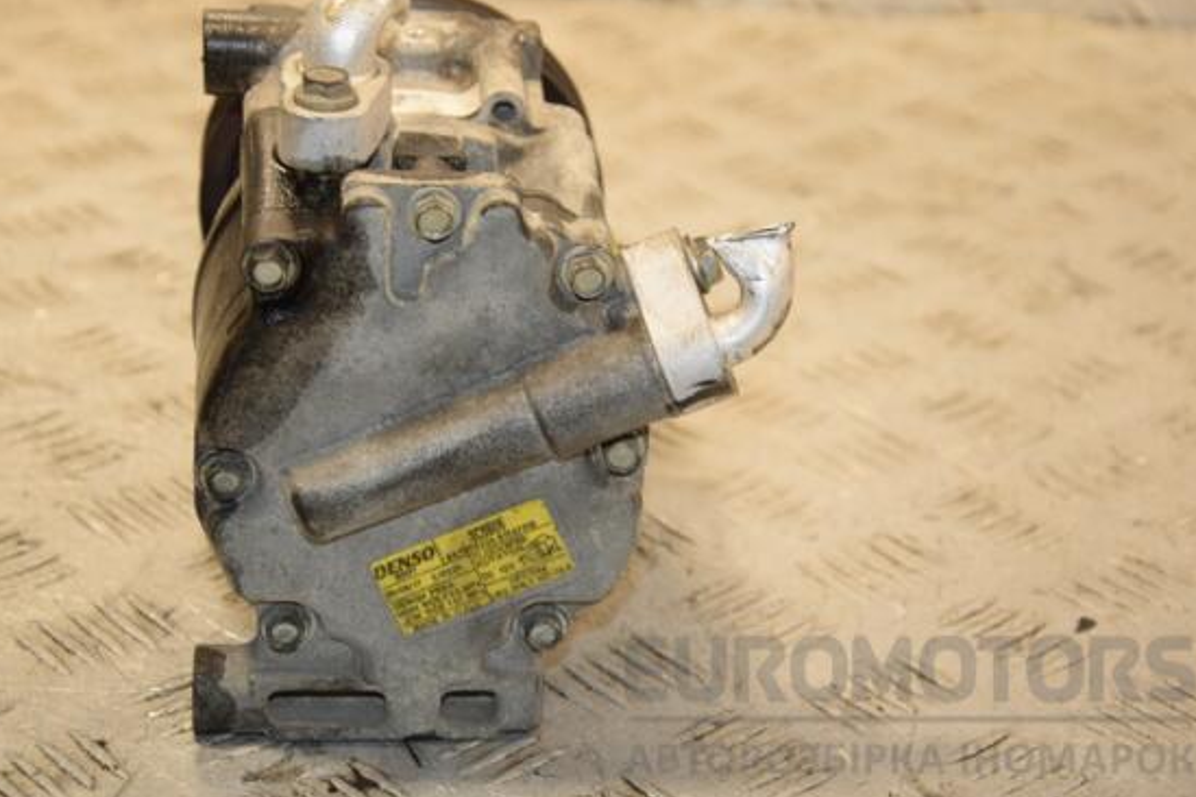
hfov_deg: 21.5
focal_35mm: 95
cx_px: 584
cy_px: 379
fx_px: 3156
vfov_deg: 14.4
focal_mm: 58
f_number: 5.6
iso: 800
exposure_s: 1/200
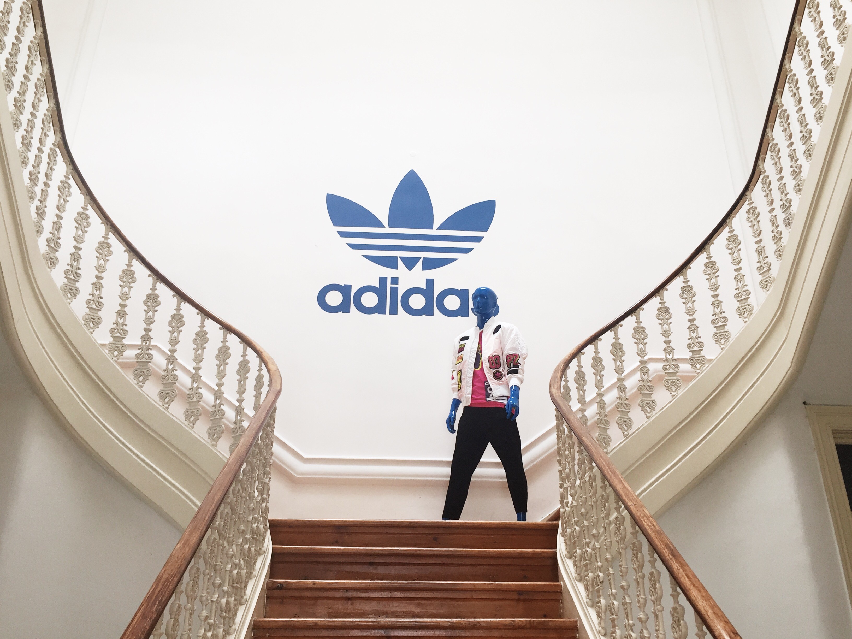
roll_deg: +1.3
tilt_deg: +24.3
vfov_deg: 48.2
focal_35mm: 29
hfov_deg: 61.7
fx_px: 714
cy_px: 320
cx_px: 426
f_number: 2.2
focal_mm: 4.15
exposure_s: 1/100
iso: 50
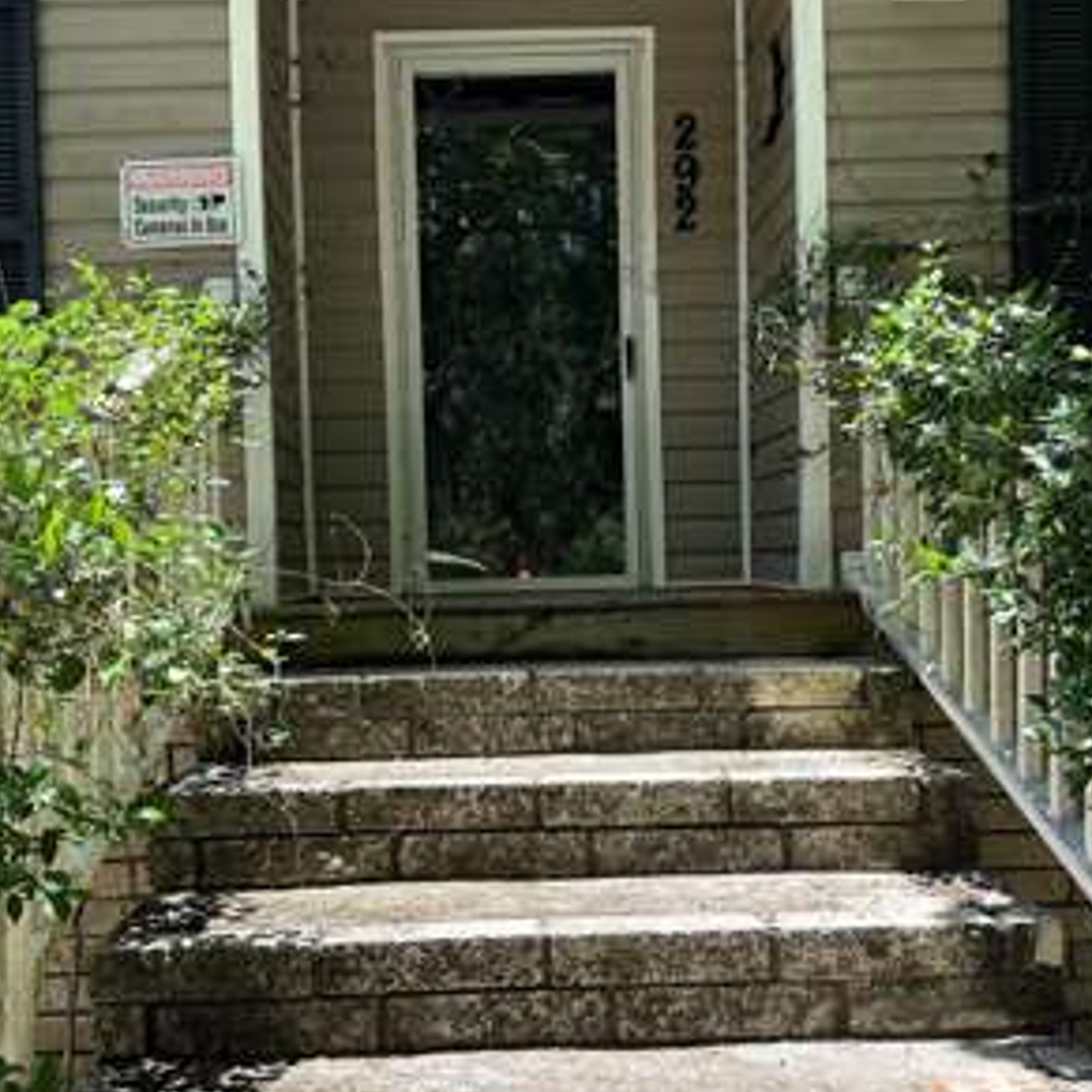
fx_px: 1249
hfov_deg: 47.2
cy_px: 555
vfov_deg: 47.2
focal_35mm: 35
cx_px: 510
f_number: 1.78
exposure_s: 1/785
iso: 80
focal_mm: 6.86
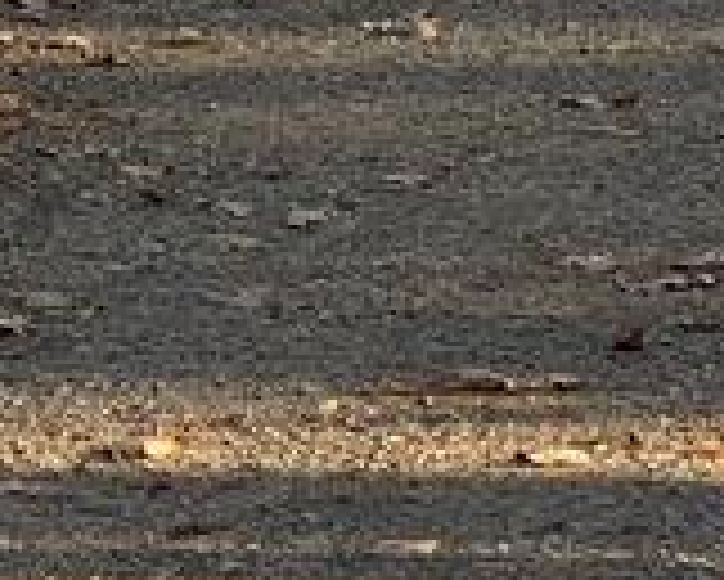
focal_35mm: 404
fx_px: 8662
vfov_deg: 3.8
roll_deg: +0.7
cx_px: -36
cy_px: -994
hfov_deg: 4.8
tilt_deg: +2.3
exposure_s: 1/215
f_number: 2
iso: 20
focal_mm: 6
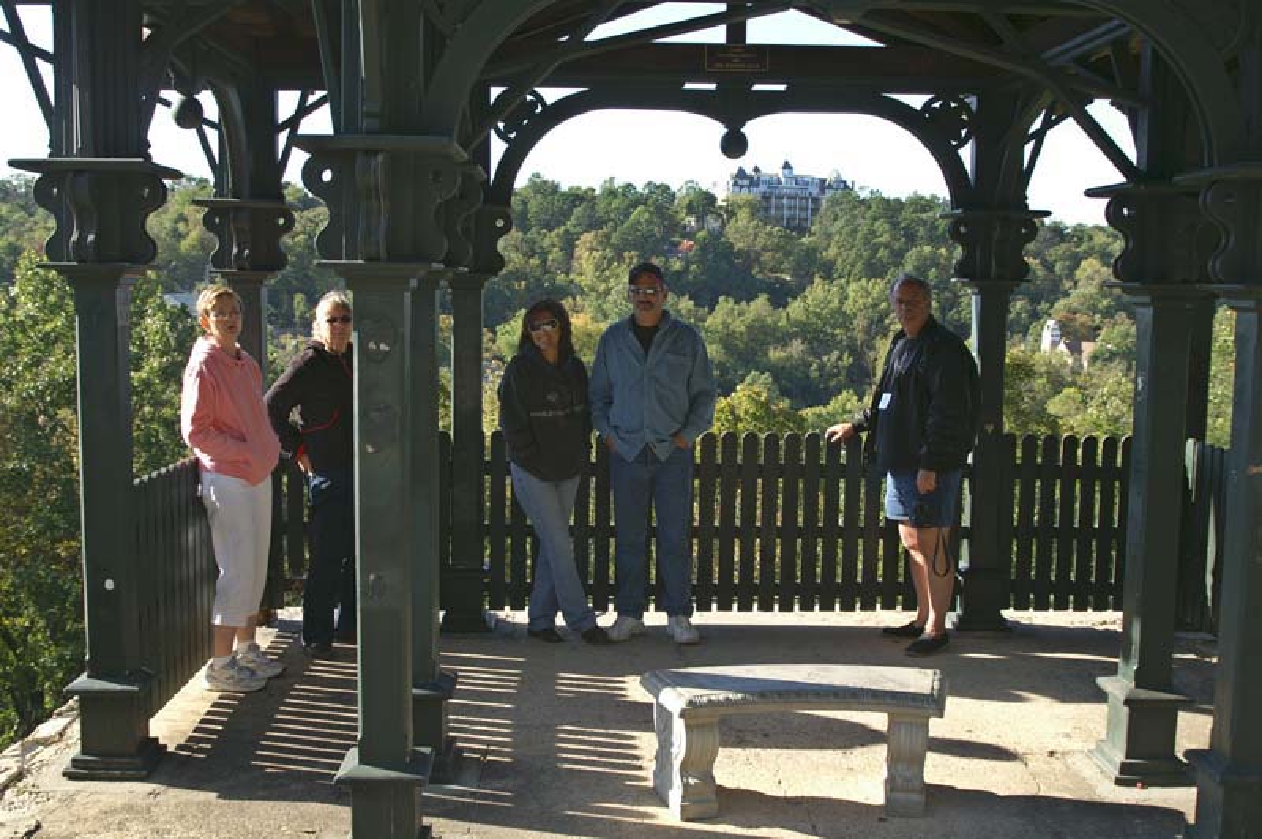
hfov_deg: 53.2
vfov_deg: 36.8
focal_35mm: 36
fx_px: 1261
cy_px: 420
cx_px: 631
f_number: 6.7
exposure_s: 1/90
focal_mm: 24
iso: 100
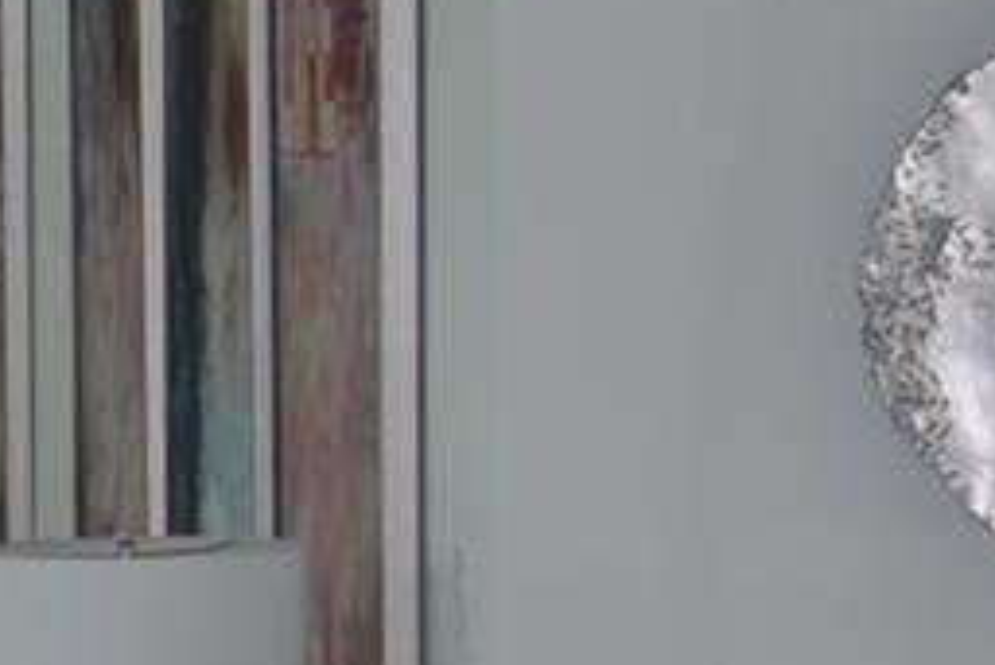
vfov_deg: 4.7
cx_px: -2064
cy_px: 725
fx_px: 8051
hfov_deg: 6.4
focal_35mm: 291
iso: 100
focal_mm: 31
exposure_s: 1/125
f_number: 4.5
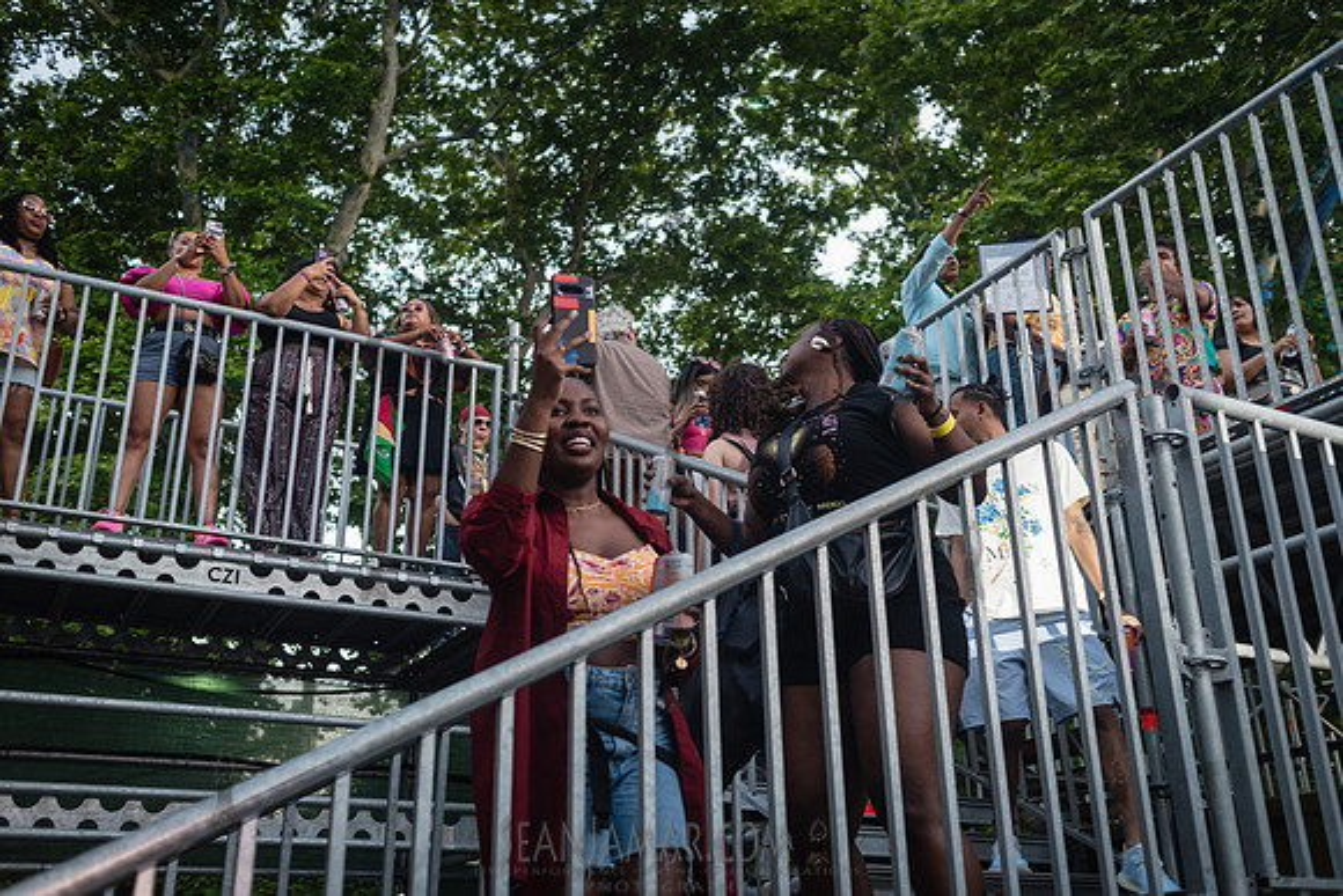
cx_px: 672
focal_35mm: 35
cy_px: 448
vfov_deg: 37.9
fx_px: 1306
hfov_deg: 54.4
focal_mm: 35
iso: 1000
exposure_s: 1/160
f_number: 3.5
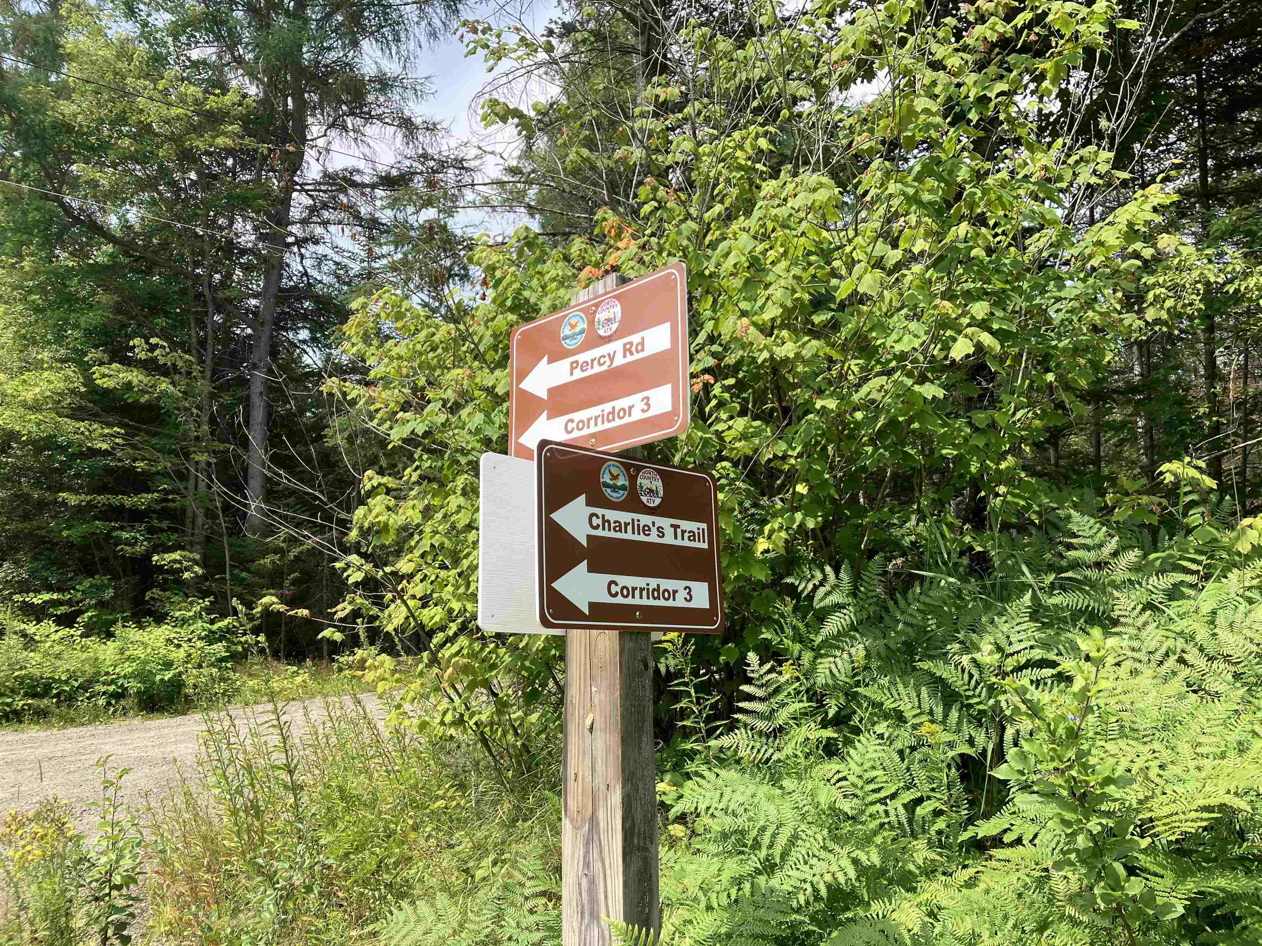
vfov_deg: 49.7
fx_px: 1021
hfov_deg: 63.4
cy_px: 473
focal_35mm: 28
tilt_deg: +8.7
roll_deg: -1.0
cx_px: 631
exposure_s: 1/1080
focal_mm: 3.99
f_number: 1.8
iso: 32
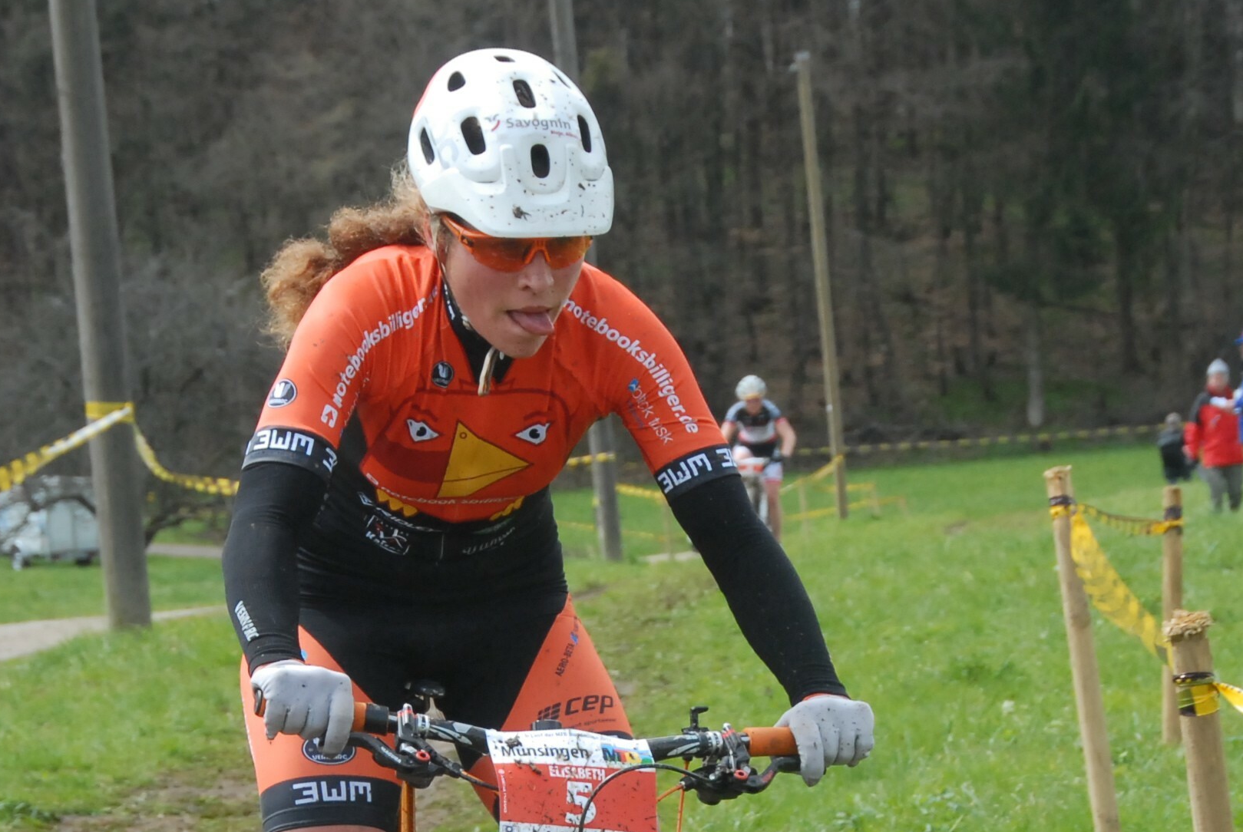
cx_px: 630
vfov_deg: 5.9
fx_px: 8062
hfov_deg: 8.8
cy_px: 916
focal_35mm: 233
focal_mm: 65
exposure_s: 1/350
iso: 400
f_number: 10
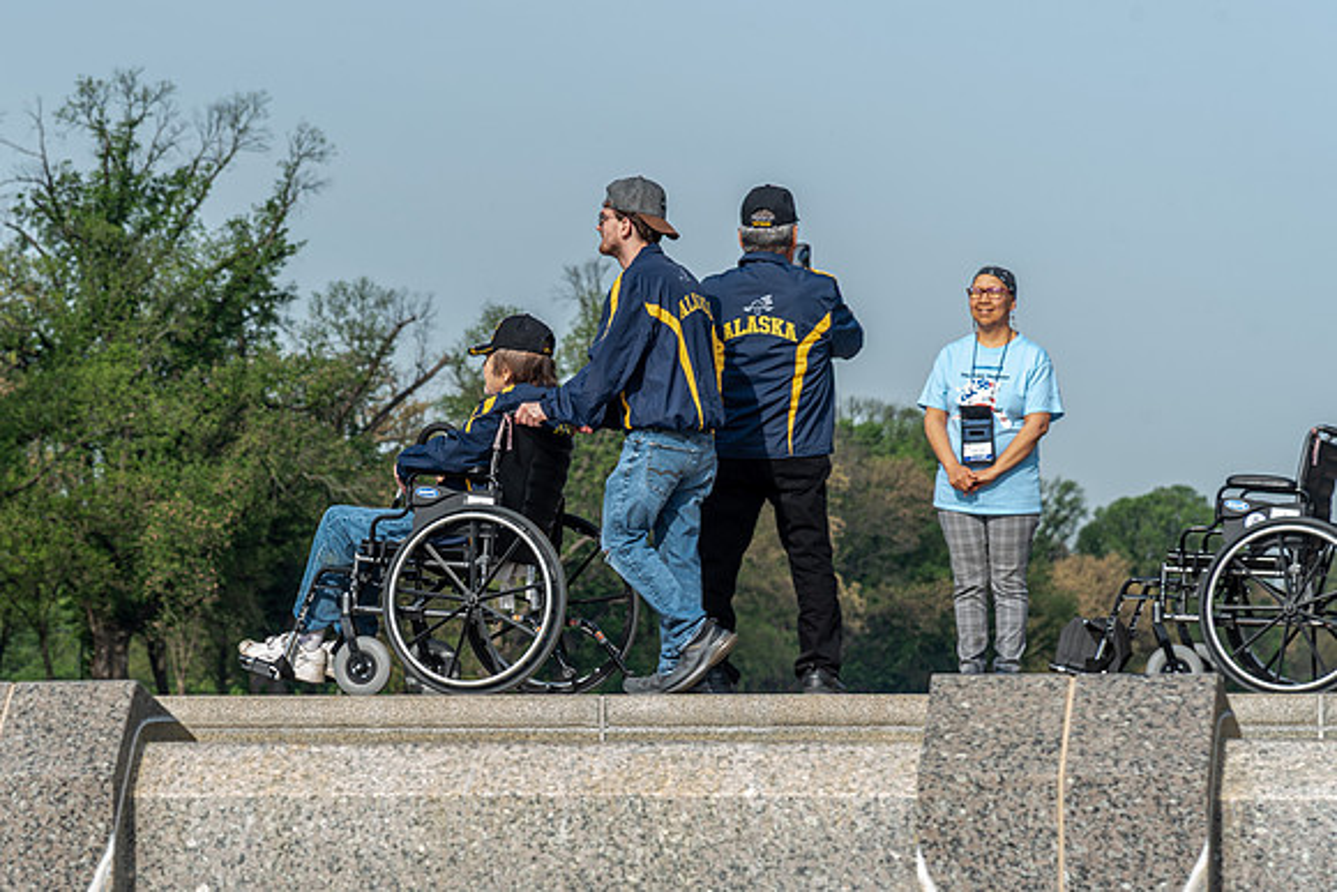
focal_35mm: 169
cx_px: 435
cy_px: 510
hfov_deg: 12.2
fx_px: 6263
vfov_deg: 8.1
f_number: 8
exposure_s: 1/125
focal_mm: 120
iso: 160
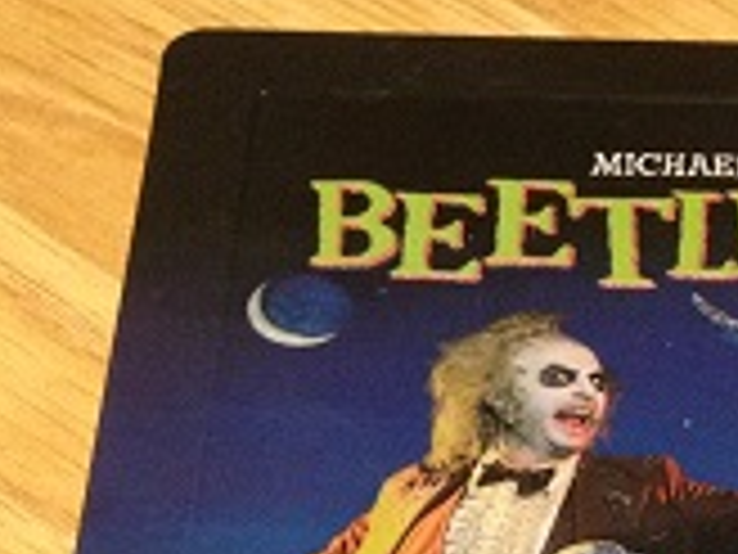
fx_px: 2921
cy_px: 824
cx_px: 783
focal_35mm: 137
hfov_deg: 14.1
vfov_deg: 10.5
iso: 320
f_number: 2.4
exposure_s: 1/20
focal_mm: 4.28
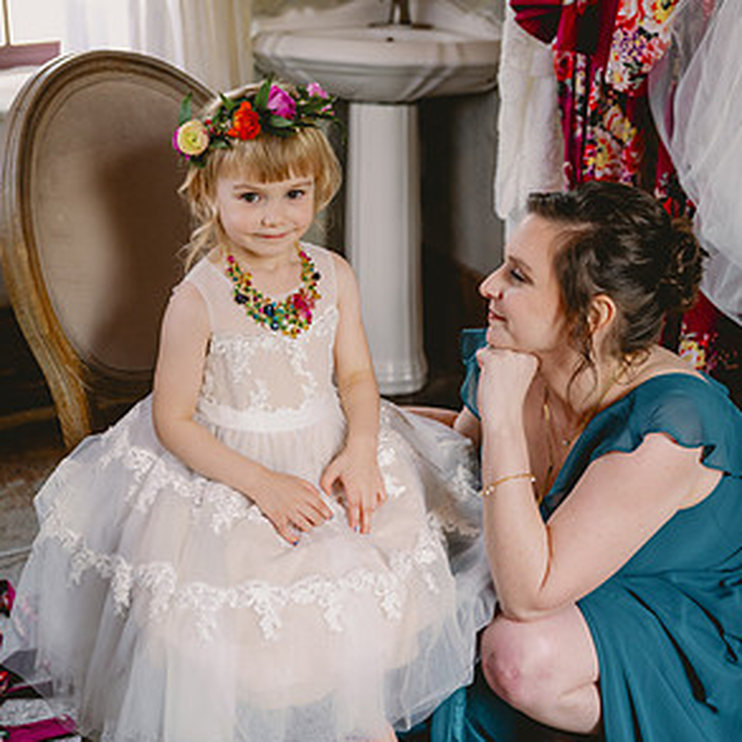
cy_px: 408
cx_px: 370
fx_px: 1455
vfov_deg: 28.6
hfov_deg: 28.6
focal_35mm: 60
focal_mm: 46
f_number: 3.5
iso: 1250
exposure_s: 1/250
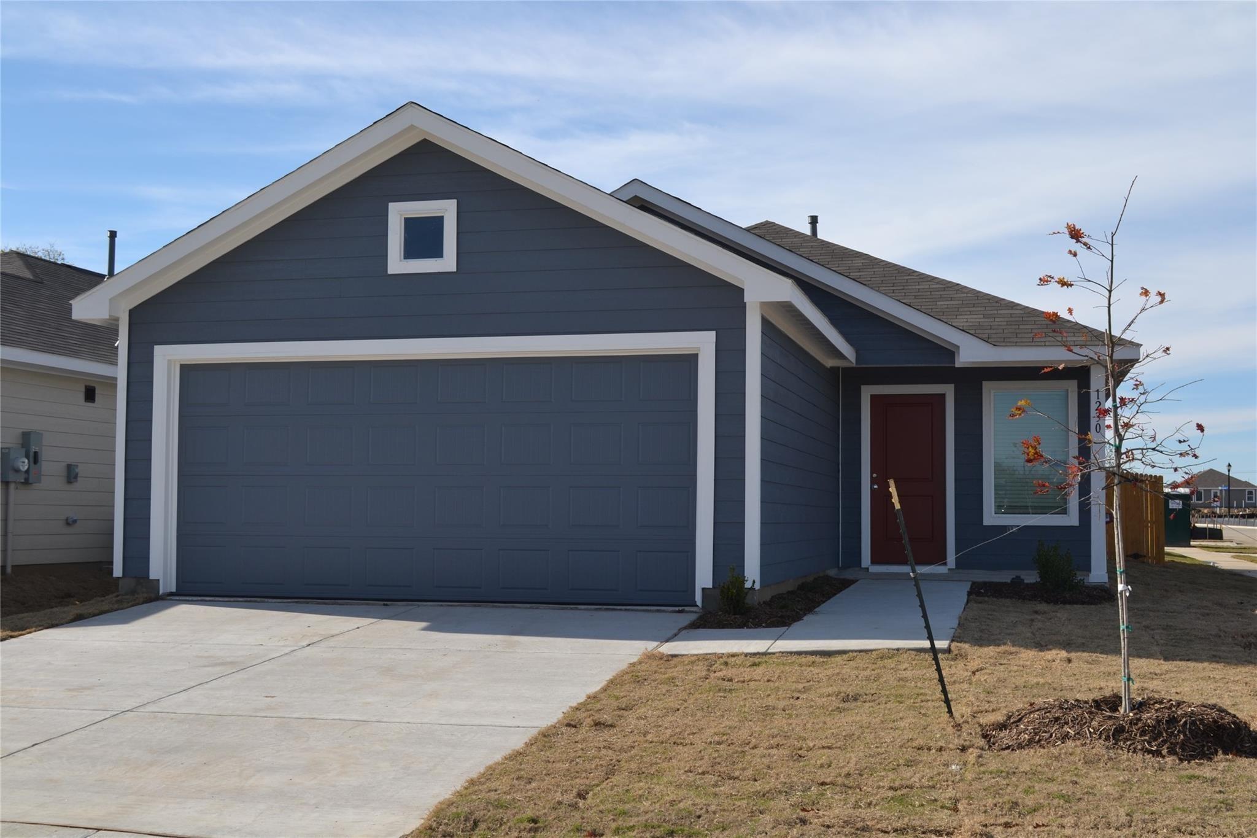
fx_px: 1519
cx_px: 628
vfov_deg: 30.8
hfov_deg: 45.0
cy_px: 419
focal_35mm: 44
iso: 100
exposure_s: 1/200
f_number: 8
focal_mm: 29
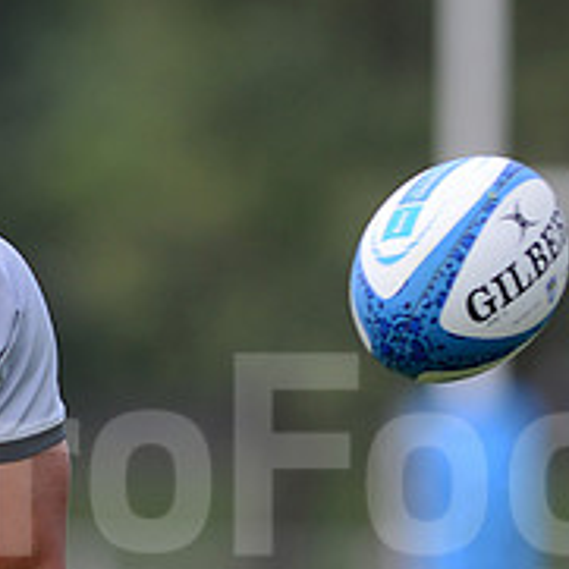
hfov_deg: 2.1
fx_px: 15231
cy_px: 448
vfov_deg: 2.1
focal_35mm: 819
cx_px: 97
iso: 200
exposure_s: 1/800
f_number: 2.8
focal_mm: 300
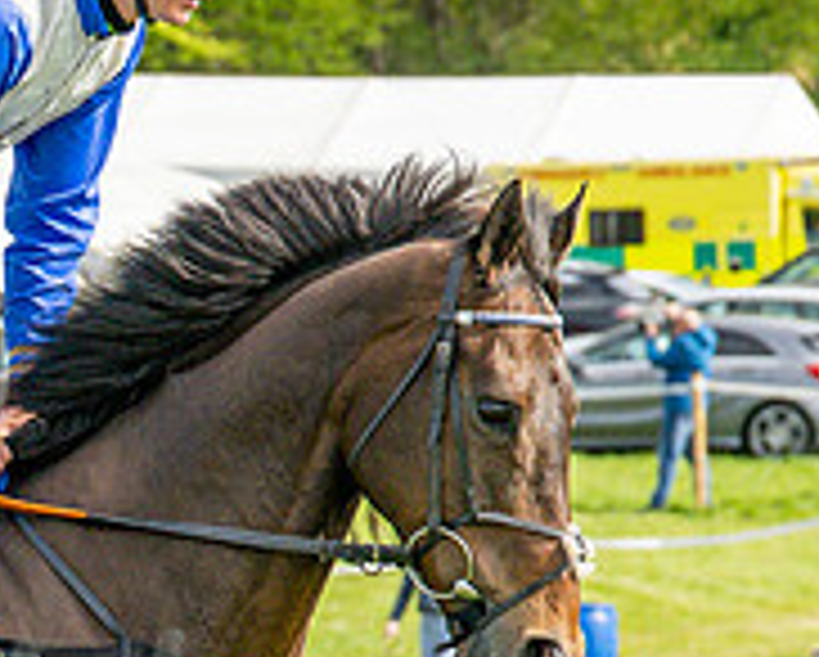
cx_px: 185
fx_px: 10652
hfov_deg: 4.4
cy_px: 778
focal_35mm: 439
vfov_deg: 3.5
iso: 200
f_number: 4
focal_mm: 70
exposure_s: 1/2000
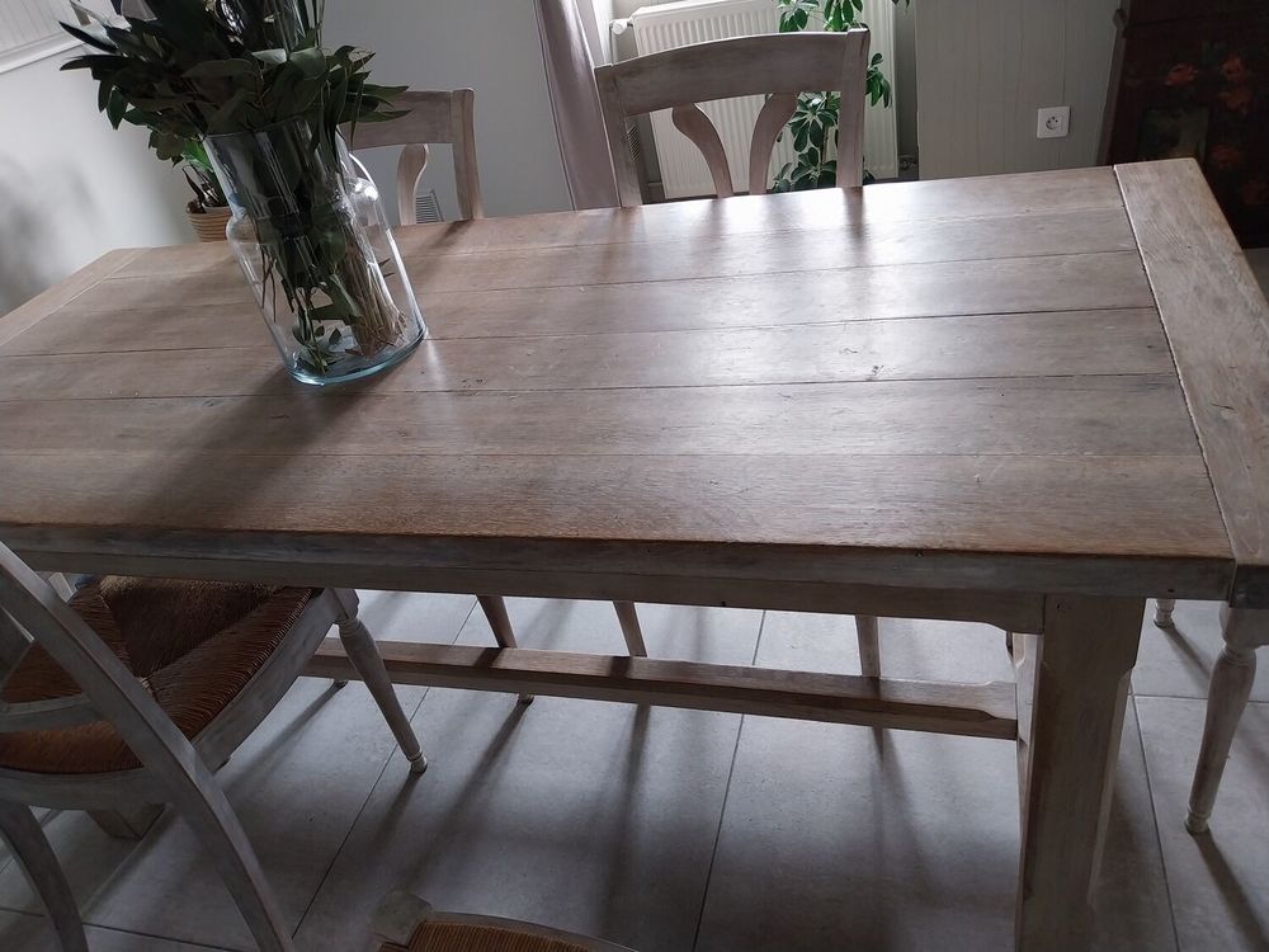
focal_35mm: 26
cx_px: 634
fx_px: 953
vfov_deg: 53.1
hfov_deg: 67.3
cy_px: 476
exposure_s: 1/50
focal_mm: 4
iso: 160
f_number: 1.8
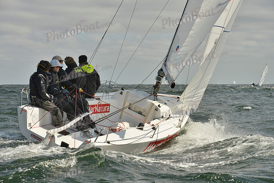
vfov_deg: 11.4
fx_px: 914
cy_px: 92
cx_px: 137
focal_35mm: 120
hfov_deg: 17.1
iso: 400
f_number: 10
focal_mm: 120
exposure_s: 1/1600
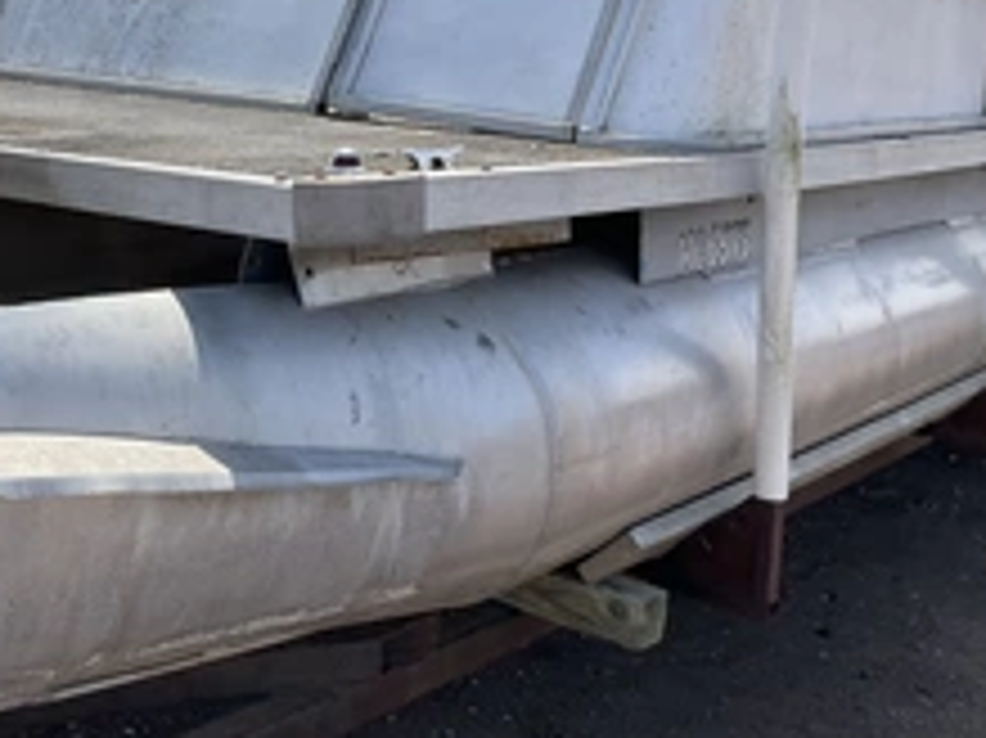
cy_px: 212
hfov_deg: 35.8
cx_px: 333
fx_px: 1509
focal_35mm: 53
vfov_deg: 27.2
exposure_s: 1/1279
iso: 25
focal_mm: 3
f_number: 1.8
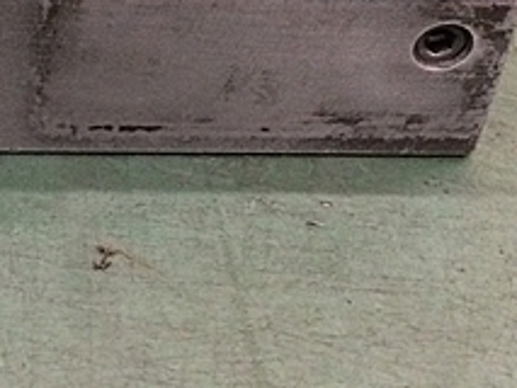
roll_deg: -1.6
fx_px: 1300
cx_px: -17
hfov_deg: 21.6
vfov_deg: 16.5
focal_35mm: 87
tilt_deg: -34.6
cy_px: -39
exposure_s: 1/30
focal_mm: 4.15
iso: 250
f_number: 2.2
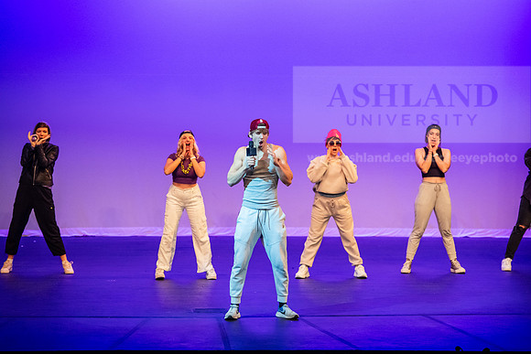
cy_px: 177
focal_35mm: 130
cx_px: 266
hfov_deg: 15.8
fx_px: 1918
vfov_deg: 10.6
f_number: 3.5
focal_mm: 130
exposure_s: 1/320
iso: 4000
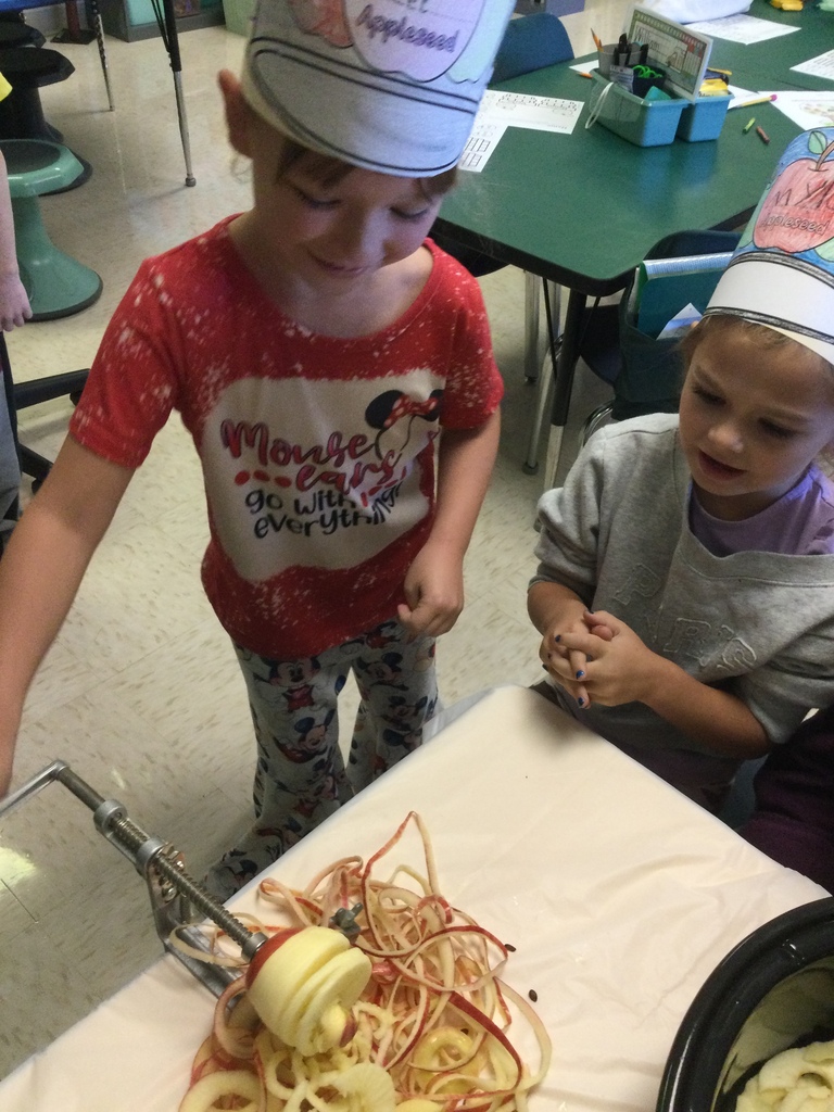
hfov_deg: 45.4
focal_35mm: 31
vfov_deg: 58.4
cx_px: 417
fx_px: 996
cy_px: 556
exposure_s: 1/30
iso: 160
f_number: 2.4
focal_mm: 3.3
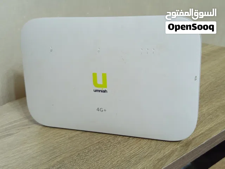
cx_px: 112
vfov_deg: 33.6
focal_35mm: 43
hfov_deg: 43.9
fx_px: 279
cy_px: 84
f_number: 1.7
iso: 569
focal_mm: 5.24
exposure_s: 1/33.3
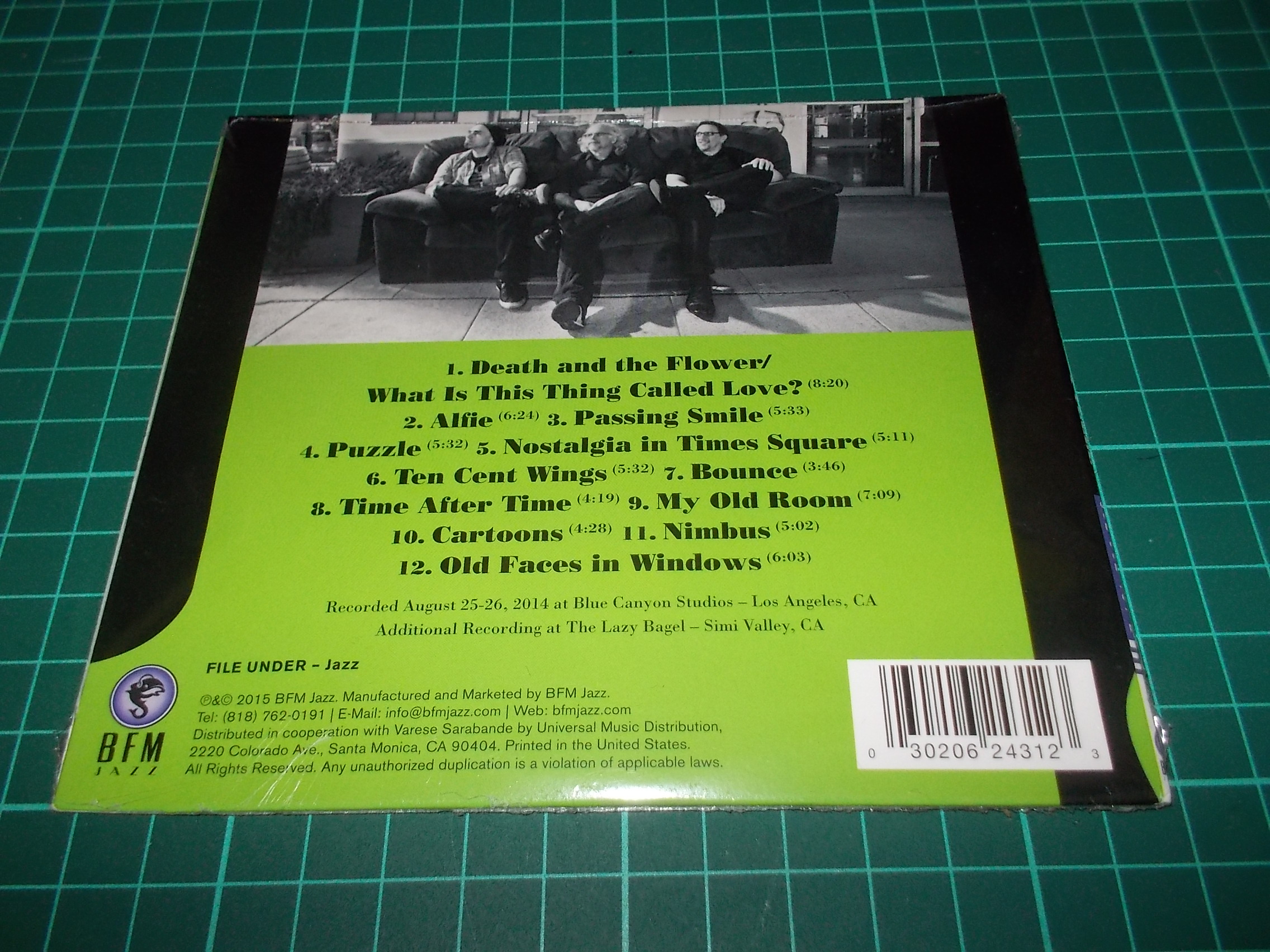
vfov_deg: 48.2
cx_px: 635
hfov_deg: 61.7
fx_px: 1064
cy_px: 476
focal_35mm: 29
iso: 200
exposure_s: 1/30
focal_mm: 4.1
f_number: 3.3
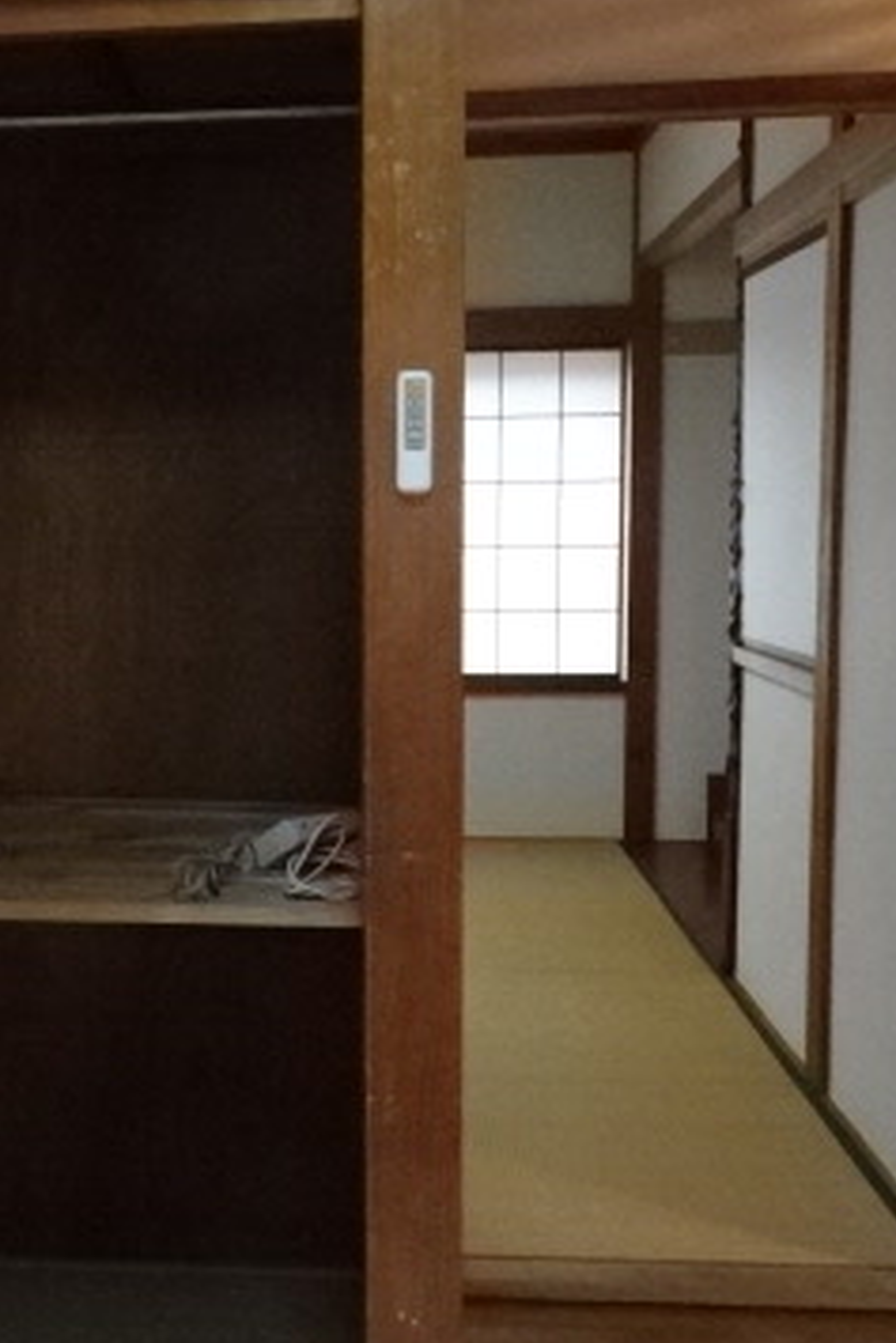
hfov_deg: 29.2
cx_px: 170
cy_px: 692
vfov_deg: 43.6
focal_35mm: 45
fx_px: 1678
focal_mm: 4.1
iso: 1600
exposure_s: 1/200
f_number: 3.5
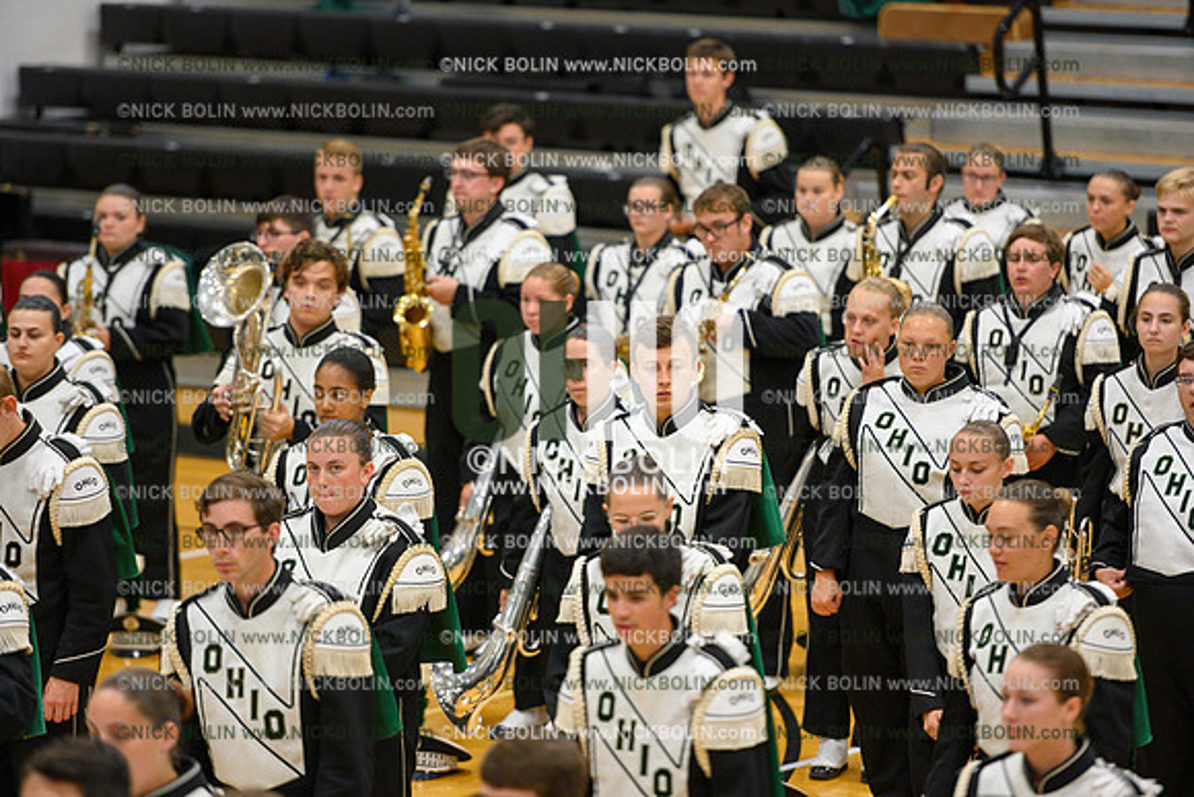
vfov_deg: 6.9
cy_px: 398
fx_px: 6635
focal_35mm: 200
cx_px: 597
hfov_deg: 10.3
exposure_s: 1/320
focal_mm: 200
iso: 1600
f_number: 2.8
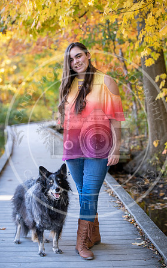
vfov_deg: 28.6
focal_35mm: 72
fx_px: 524
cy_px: 134
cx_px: 89
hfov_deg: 18.1
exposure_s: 1/100
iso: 250
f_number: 3.2
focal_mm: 70
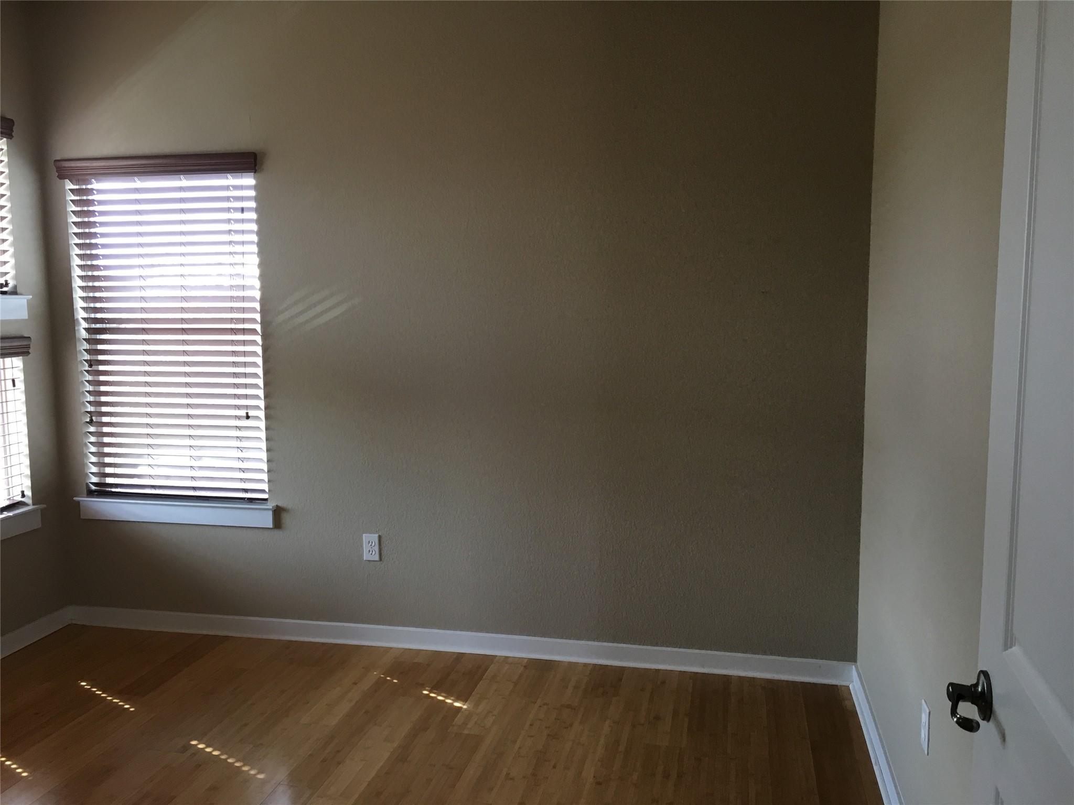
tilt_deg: -7.4
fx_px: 900
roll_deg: -0.8
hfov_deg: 61.7
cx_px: 537
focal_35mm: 29
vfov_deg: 48.2
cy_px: 402
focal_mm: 4.15
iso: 40
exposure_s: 1/30
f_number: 2.2
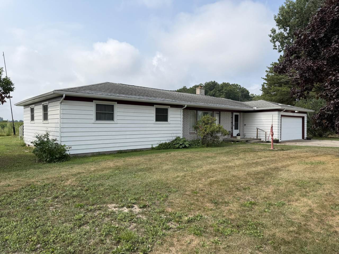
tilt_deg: -0.7
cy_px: 127
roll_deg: +0.4
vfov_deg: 56.8
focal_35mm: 24
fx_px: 235
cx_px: 170
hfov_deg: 71.6
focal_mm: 6.76
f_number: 1.78
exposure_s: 1/3279
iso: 100
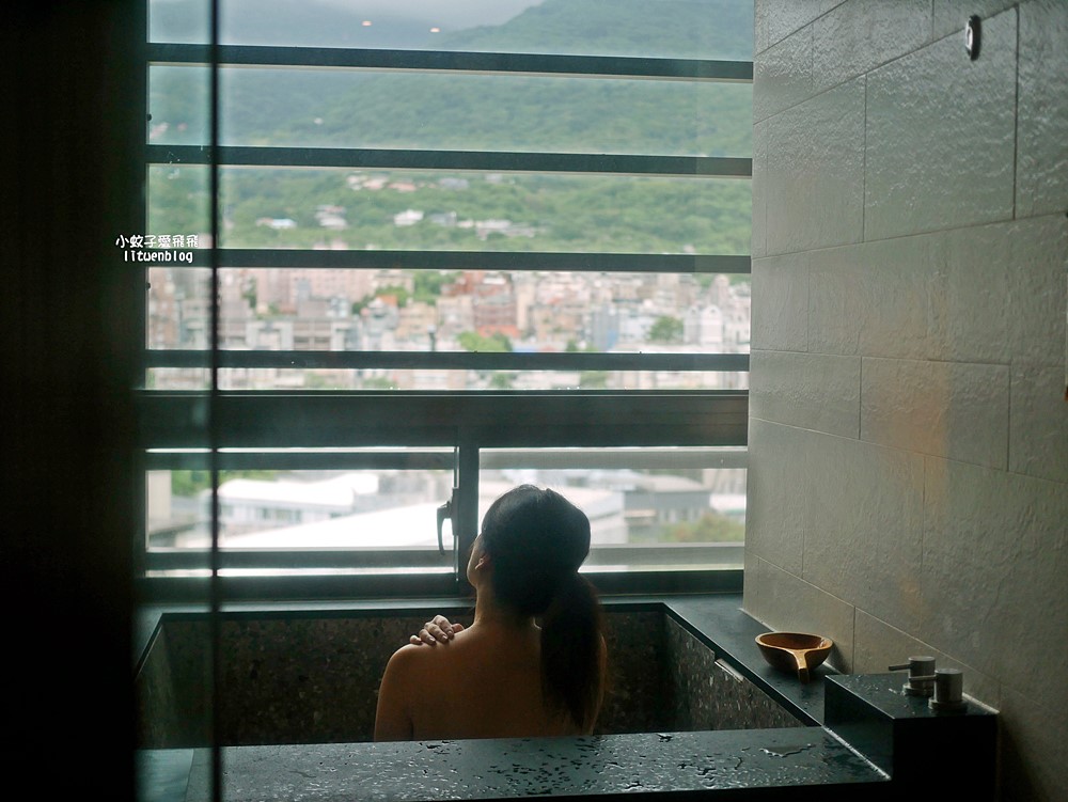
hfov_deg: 38.2
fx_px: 1543
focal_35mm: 50
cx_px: 534
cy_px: 401
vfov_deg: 29.1
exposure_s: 1/500
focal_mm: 25
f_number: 1.8
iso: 200
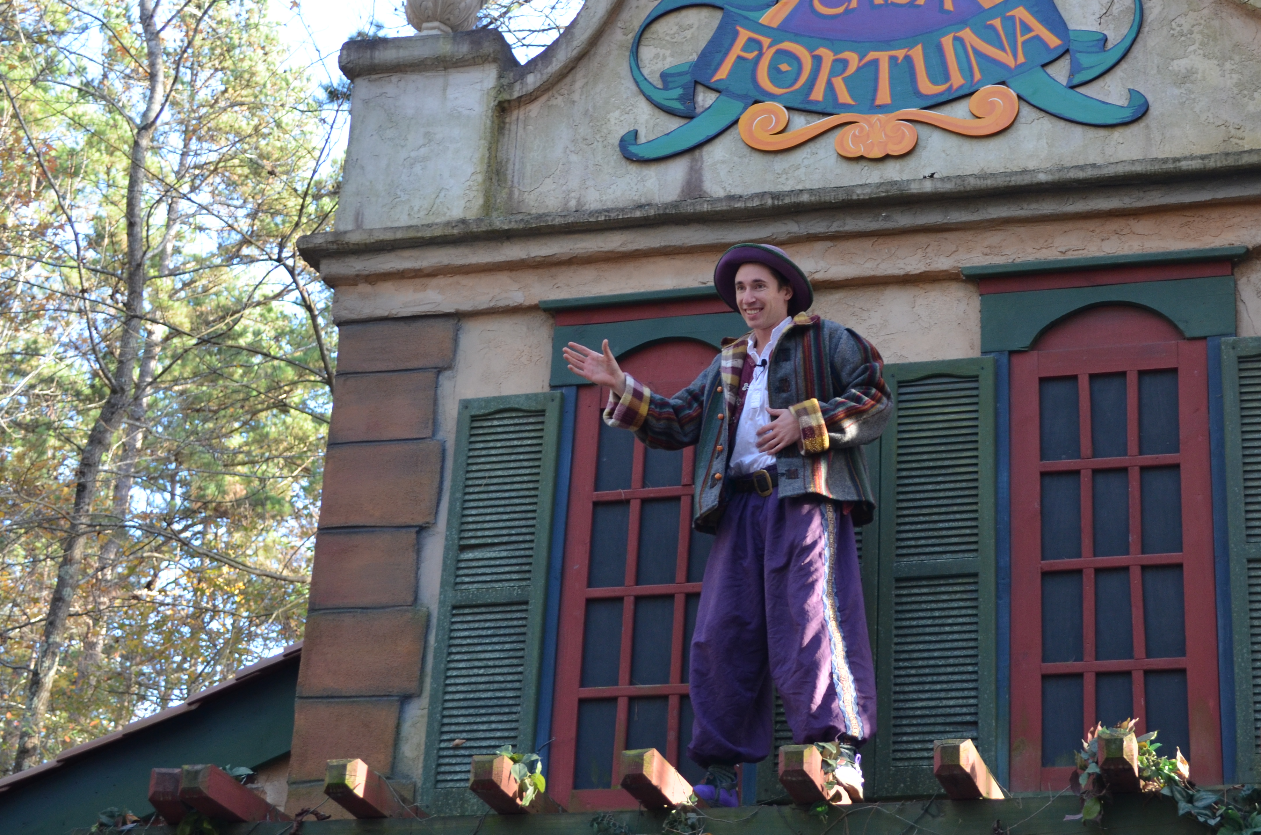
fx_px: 2506
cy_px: 398
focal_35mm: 72
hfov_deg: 28.1
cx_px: 827
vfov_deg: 18.9
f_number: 5
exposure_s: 1/100
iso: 400
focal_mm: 35
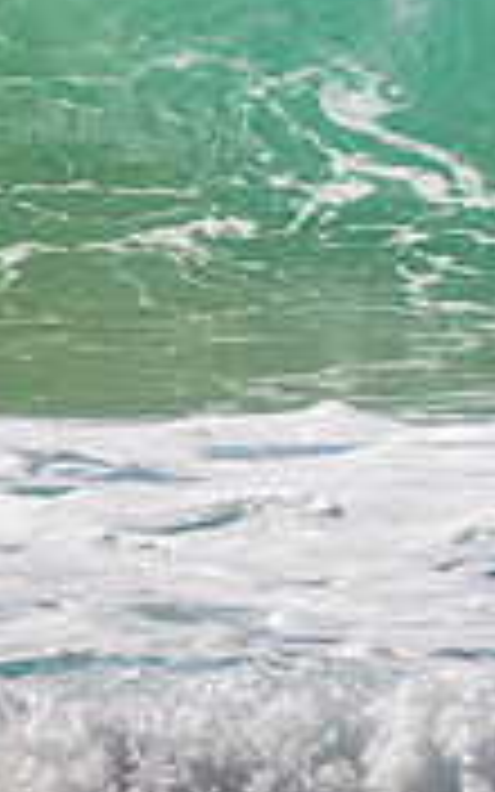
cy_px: -65
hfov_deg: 0.5
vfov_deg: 0.8
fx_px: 58127
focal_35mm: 2693
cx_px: 1192
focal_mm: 800
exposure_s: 1/2000
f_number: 11
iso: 900
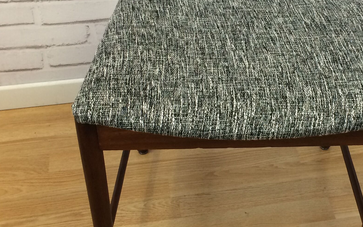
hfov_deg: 31.5
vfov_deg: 20.2
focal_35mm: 64
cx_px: 268
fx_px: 633
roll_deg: -3.1
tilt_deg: -37.5
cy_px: 73
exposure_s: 1/33
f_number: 2.2
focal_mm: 4.15
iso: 40
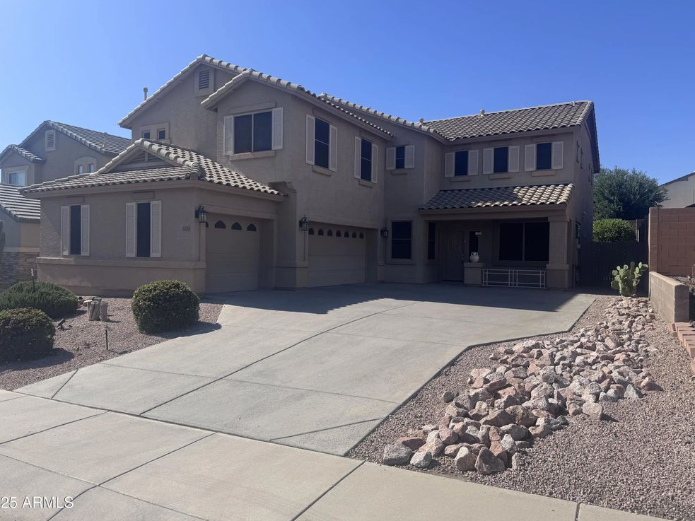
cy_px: 256
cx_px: 344
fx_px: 502
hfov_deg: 69.4
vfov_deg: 54.9
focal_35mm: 25
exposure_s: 1/5348
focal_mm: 6.76
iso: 80
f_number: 1.78
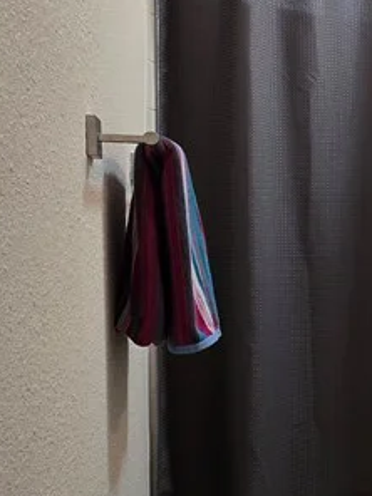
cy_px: 260
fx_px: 645
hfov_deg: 22.7
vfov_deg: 42.1
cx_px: 625
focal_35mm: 45
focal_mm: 2.2
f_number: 1.9
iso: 160
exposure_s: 1/120
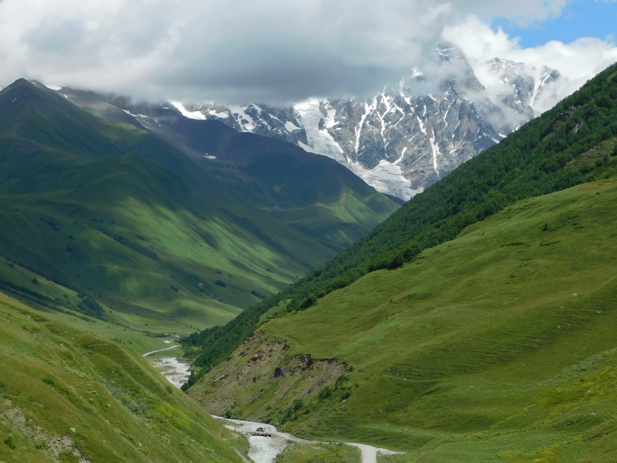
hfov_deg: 24.7
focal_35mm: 79
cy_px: 249
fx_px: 1408
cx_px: 278
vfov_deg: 18.7
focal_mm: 10.4
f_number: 4
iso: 125
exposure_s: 1/1250
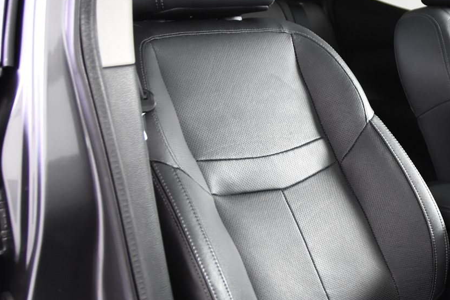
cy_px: 175
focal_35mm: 59
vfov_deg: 22.9
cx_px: 486
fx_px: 739
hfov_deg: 30.5
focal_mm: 17
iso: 1600
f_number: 2.8
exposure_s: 1/30
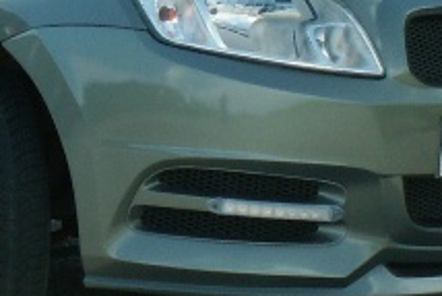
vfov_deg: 4.6
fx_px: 3624
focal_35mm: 295
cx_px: -83
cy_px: -128
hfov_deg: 6.9
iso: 50
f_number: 8
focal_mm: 12.69
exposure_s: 1/80
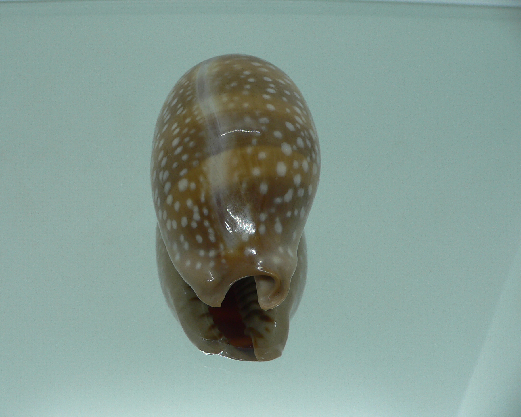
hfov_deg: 47.9
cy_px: 208
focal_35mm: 38
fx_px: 586
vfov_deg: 39.2
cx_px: 234
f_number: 2.8
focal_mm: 4.6
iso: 80
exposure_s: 1/60
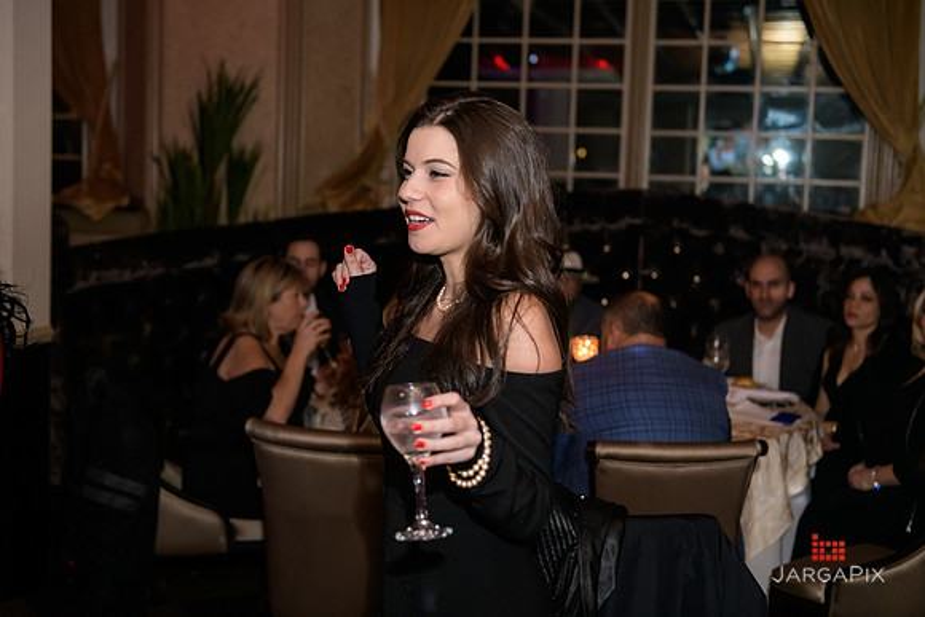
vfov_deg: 27.0
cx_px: 462
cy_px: 308
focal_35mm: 50
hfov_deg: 39.6
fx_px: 1285
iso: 1600
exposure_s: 1/125
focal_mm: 50
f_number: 3.2
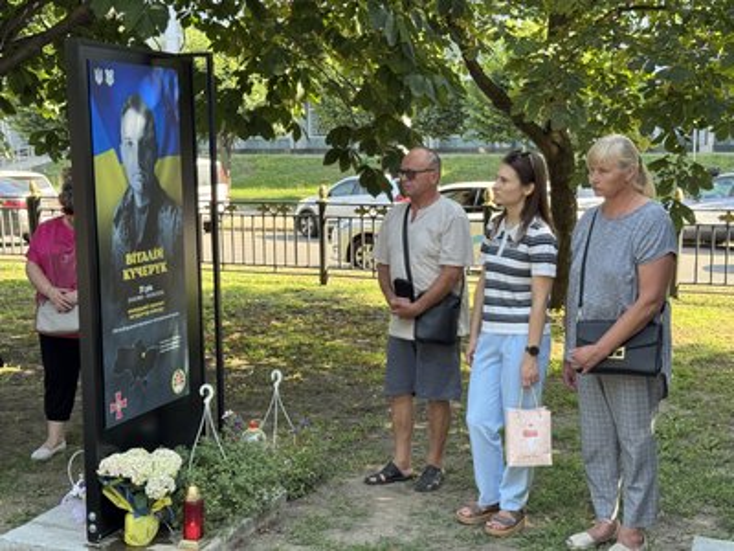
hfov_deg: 39.7
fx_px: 1018
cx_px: 367
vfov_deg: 30.3
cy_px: 276
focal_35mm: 48
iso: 64
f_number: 1.78
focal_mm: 6.76
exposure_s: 1/213
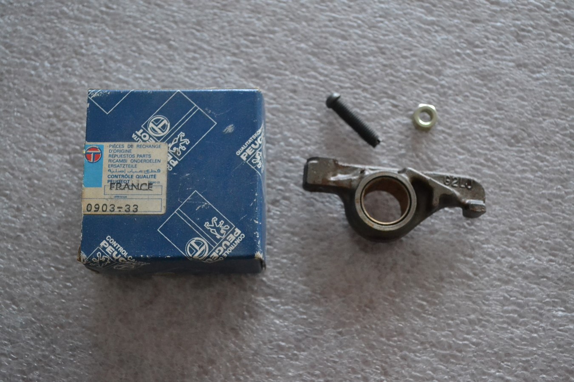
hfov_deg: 37.9
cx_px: 287
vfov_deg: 25.8
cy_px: 191
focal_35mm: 52
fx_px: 837
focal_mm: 35
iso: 3200
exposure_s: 1/25
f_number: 5
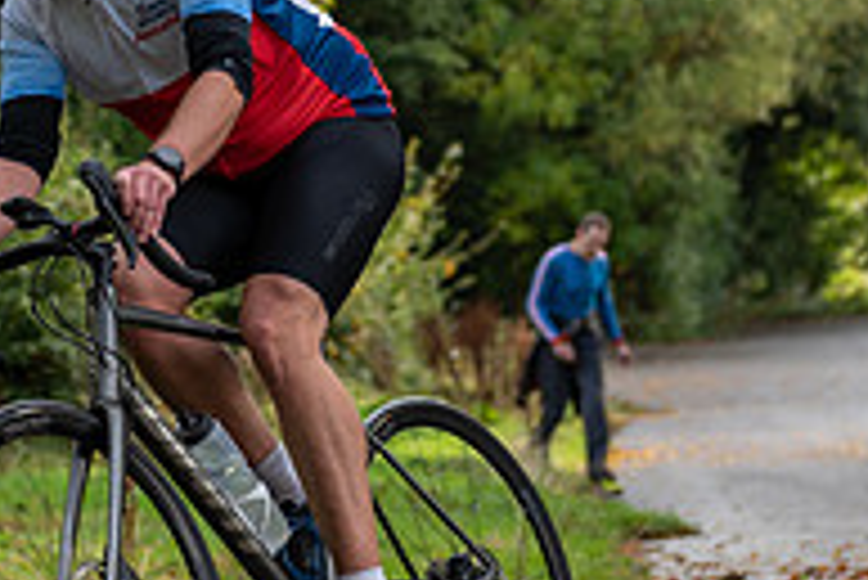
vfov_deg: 7.4
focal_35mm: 186
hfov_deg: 11.0
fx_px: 4488
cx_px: 76
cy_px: 79
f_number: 3.2
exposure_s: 1/640
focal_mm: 62
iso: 200
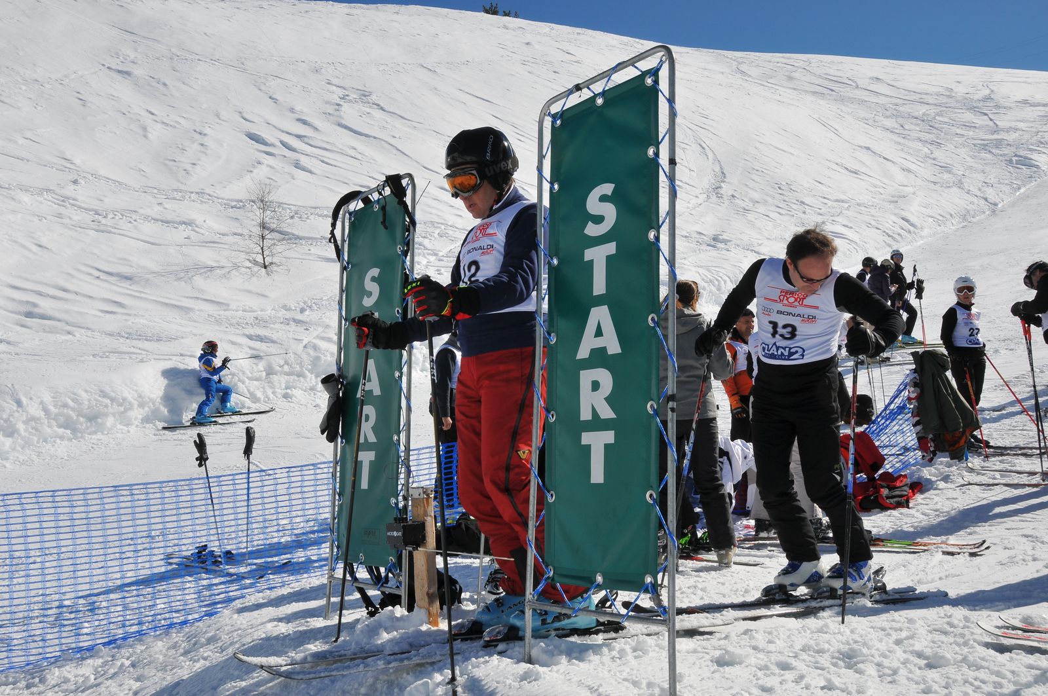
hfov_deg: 57.3
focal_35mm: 33
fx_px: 960
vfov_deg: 39.9
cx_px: 524
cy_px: 348
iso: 200
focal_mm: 22
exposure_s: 1/320
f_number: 16
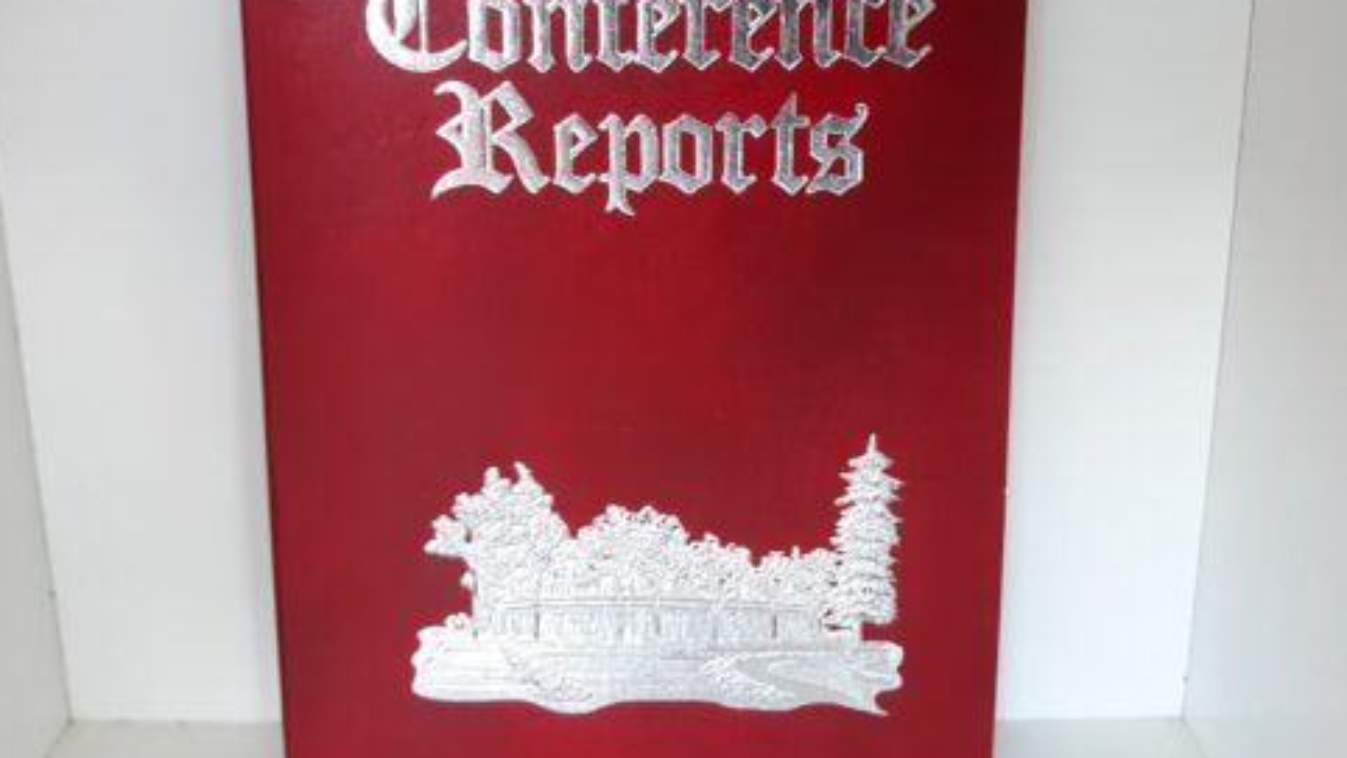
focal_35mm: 38
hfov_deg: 52.8
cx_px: 648
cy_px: 255
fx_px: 1357
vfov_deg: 31.0
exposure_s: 1/40
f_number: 1.7
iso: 100
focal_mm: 3.7
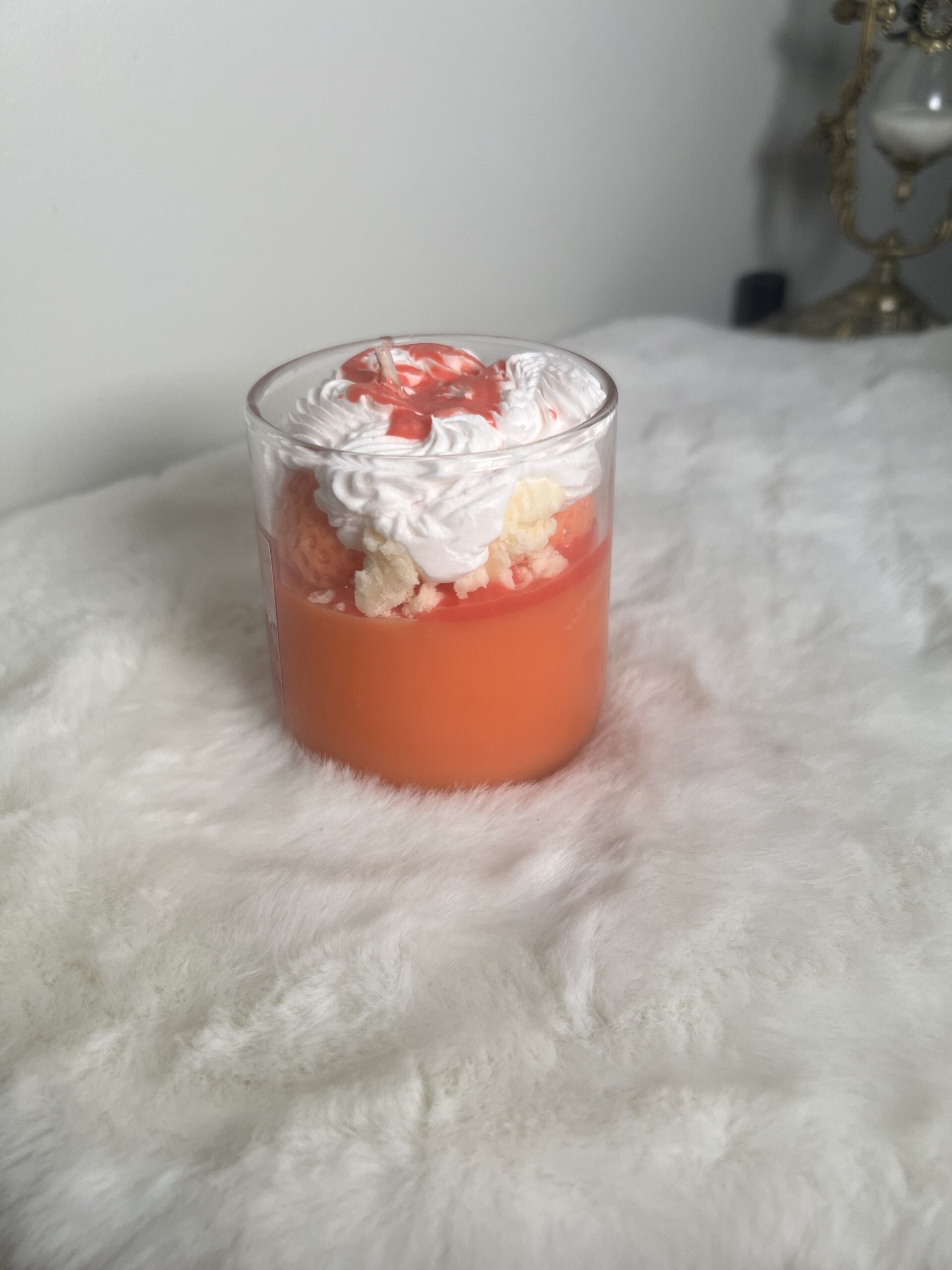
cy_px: 635
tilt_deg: -33.6
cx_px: 476
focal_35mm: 26
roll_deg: +1.1
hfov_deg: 53.1
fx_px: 953
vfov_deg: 67.3
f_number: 1.5
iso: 50
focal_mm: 5.7
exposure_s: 1/521
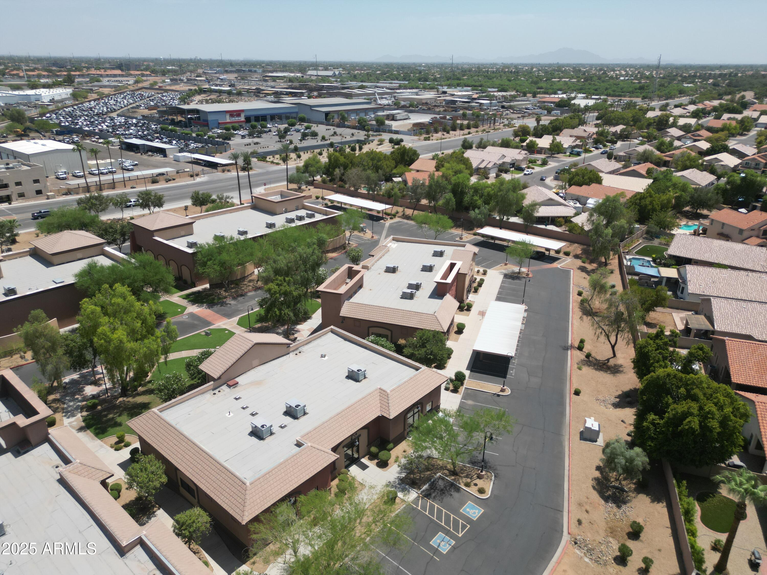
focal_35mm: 24
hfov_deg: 71.6
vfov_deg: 56.8
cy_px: 288
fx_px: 532
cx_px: 384
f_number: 1.7
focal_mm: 6.72
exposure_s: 1/3200
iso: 120
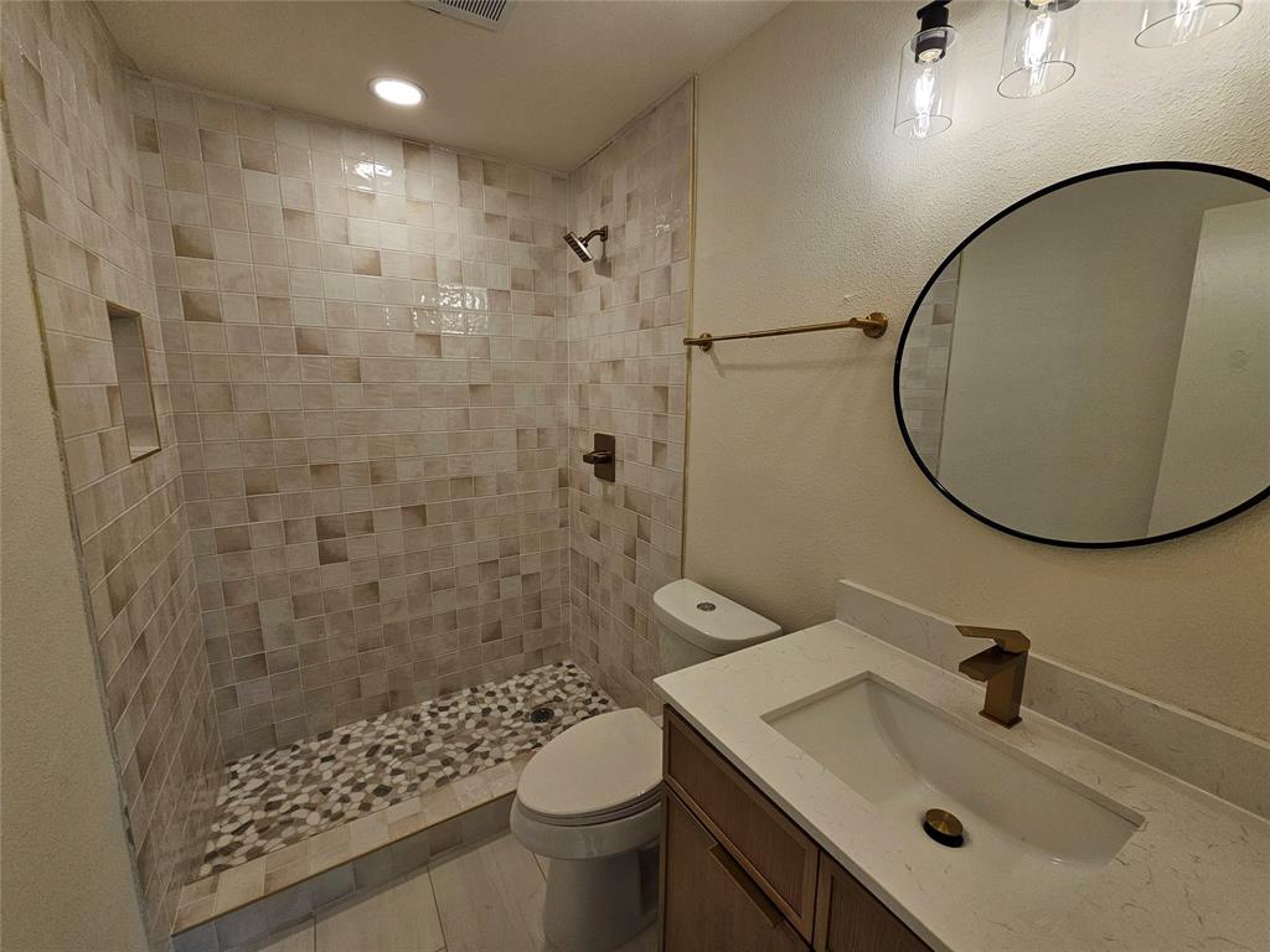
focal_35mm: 13
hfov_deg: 106.2
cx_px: 635
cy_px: 476
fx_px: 477
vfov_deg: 89.9
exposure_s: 1/120
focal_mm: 2.2
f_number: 2.2
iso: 64
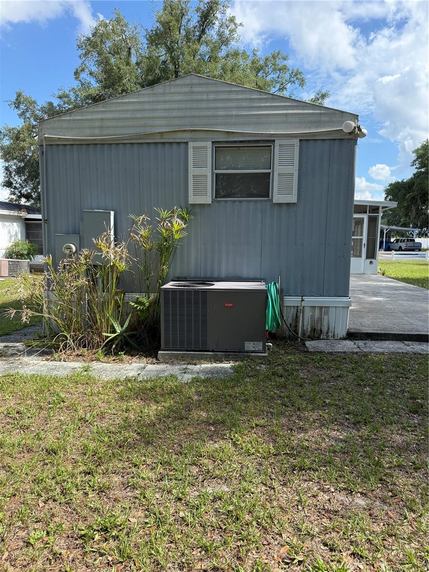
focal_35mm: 24
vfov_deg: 71.6
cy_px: 286
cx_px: 214
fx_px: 397
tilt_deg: -7.5
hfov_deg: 56.8
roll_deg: -0.9
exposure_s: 1/2053
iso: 100
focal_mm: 6.76
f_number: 1.78
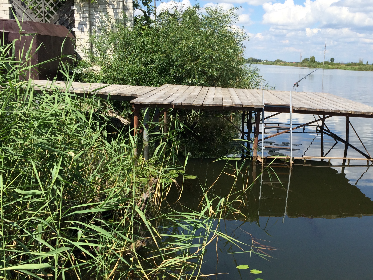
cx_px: 258
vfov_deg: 34.2
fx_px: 453
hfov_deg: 43.9
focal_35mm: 42
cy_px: 169
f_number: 2.2
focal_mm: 4.12
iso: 32
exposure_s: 1/1866
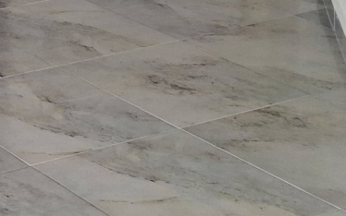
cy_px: -228
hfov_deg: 14.5
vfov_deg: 9.7
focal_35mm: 125
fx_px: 1179
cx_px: -296
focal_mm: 5.54
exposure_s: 1/100
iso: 64
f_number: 1.8
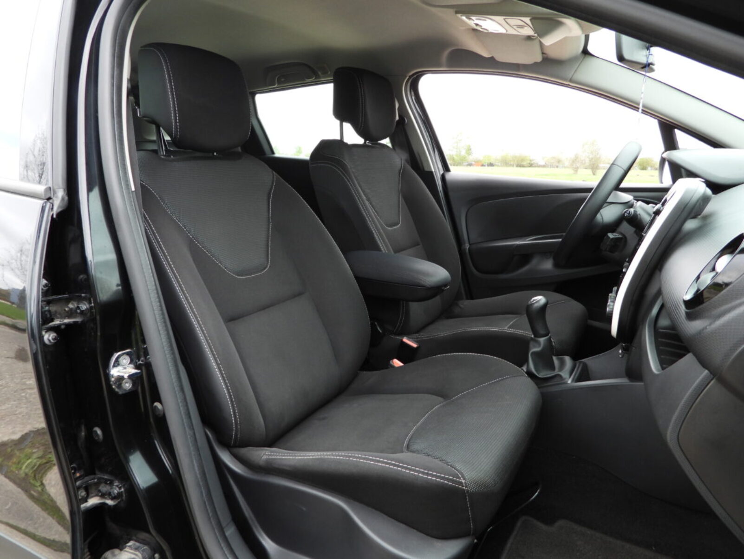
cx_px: 372
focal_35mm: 24
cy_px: 280
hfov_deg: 71.6
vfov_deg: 56.8
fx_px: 516
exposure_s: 1/50
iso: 100
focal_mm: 4.3
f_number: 2.8
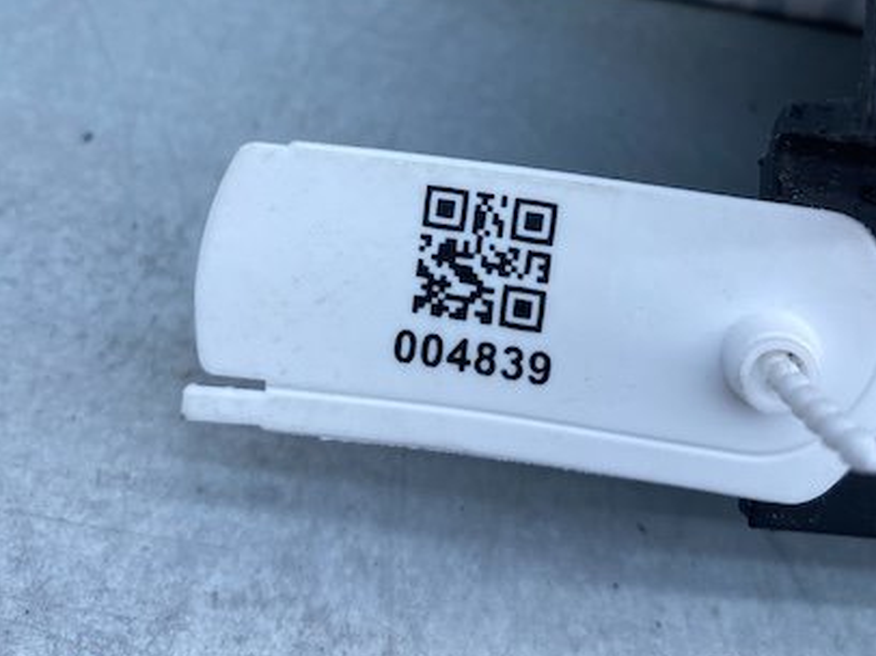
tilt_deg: -48.6
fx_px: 1037
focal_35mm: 41
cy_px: 117
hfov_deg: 45.8
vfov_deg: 33.9
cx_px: 447
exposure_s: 1/630
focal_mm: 4.25
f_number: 1.8
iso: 32
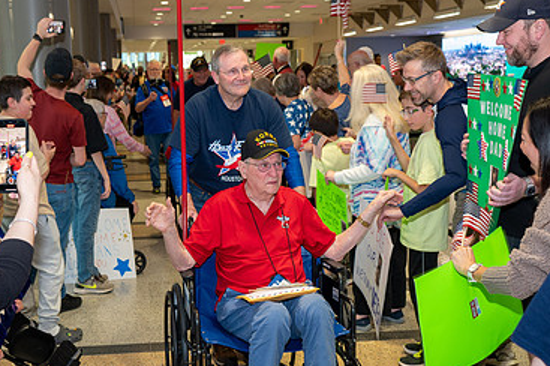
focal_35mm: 49
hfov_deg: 40.1
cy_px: 231
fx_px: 748
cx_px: 211
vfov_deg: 27.4
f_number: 4.5
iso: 1100
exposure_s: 1/40
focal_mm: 31
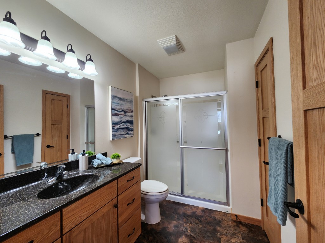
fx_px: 122
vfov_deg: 89.9
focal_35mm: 13
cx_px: 162
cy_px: 122
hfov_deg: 106.2
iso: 160
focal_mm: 2.2
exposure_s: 1/60
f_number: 2.2
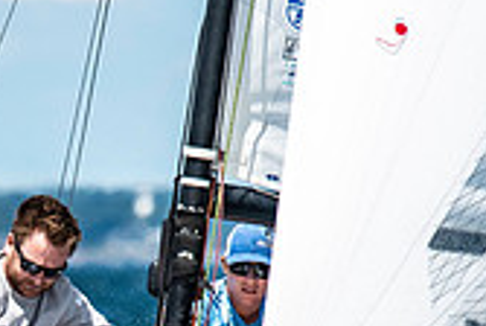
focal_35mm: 1559
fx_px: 21084
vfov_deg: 0.9
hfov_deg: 1.3
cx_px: -61
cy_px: 386
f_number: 5.6
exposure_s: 1/5000
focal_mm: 300
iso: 500
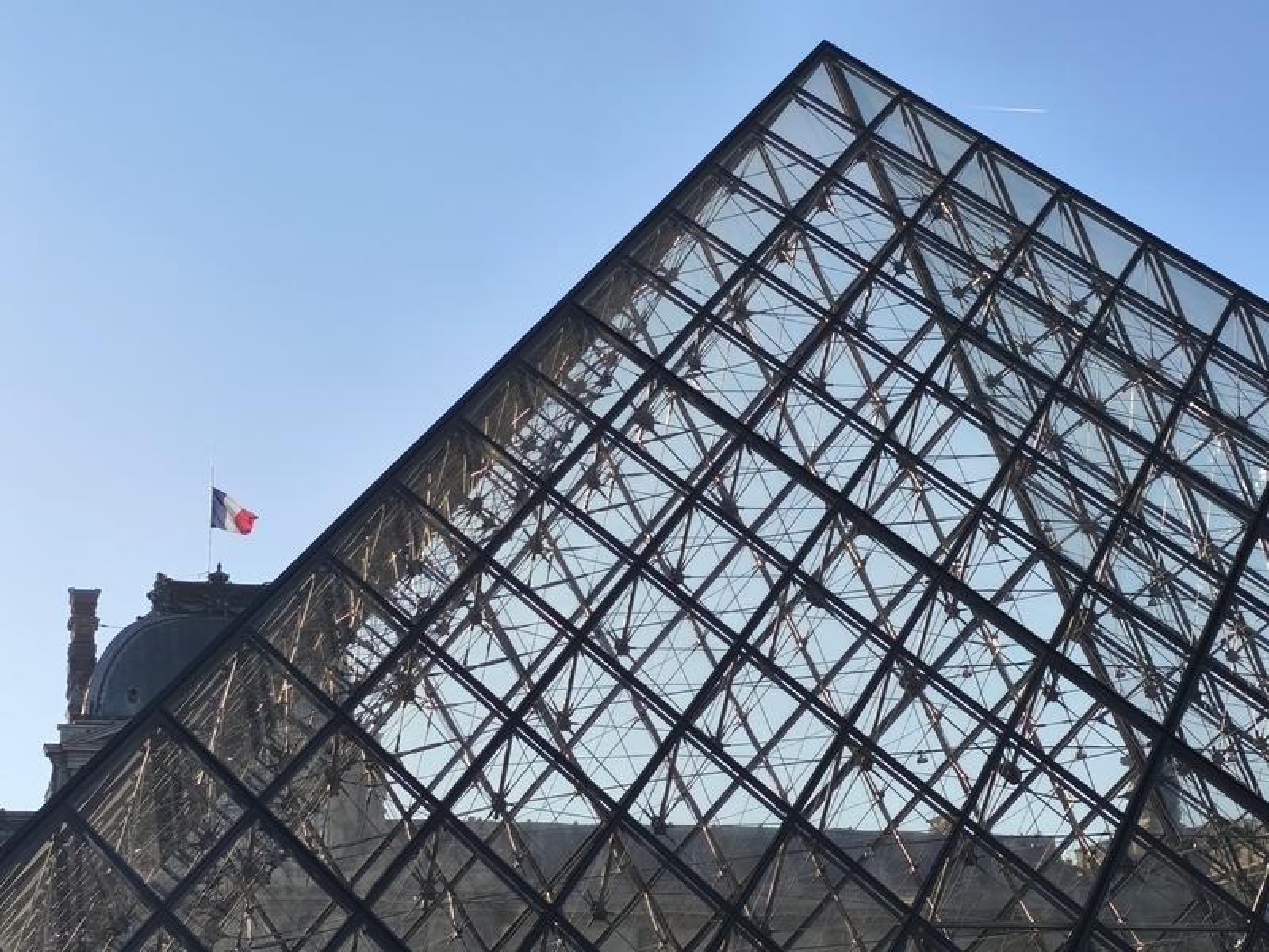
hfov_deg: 27.4
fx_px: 2603
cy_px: 476
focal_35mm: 71
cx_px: 634
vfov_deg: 20.7
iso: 50
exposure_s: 1/878
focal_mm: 6.14
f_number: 1.65
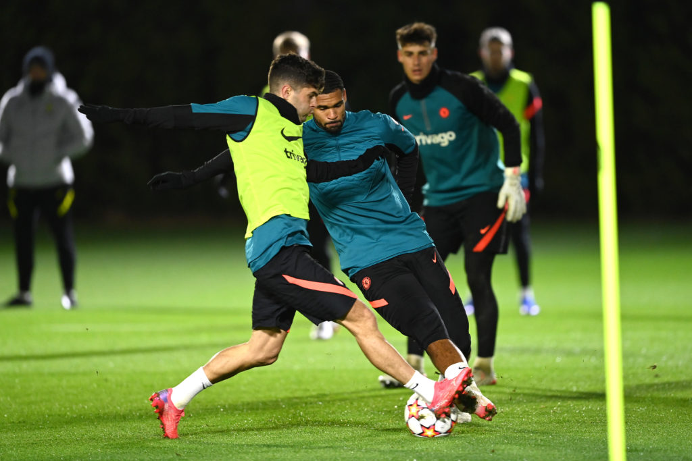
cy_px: 230
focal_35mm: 400
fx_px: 7689
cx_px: 346
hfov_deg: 5.2
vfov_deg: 3.4
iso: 3200
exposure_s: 1/1000
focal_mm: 400
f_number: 2.8
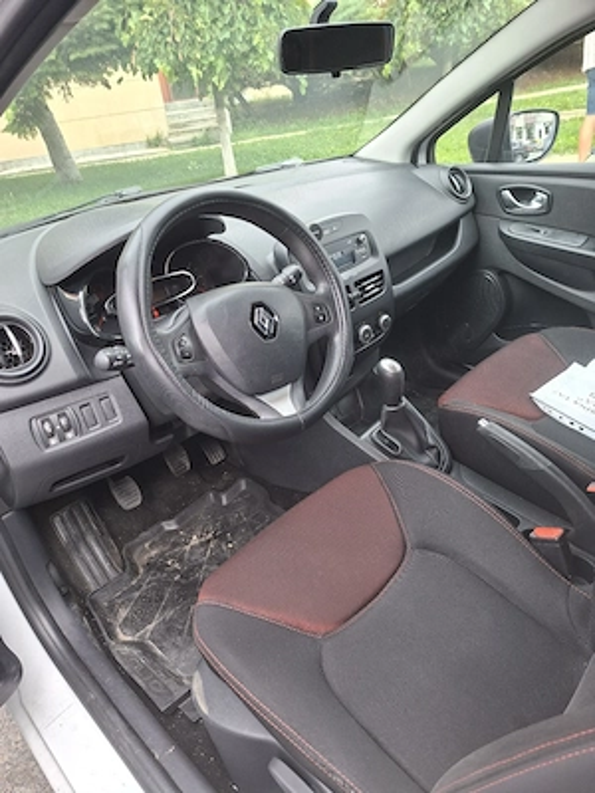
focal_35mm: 23
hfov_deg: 58.9
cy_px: 396
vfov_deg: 73.9
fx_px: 527
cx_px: 298
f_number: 1.8
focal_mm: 5.54
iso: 64
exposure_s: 1/100
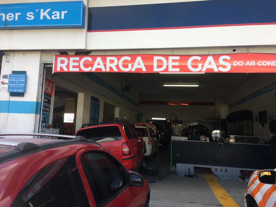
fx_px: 231
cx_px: 138
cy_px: 104
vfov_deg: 48.2
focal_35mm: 29
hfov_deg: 61.7
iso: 32
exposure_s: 1/357
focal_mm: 4.15
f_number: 2.2
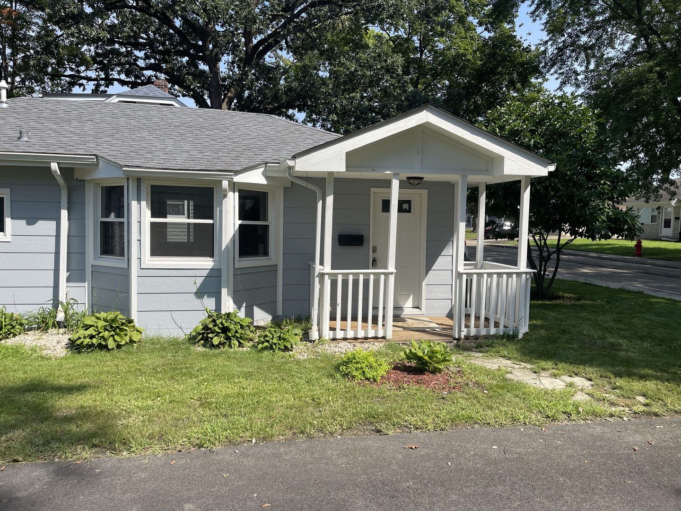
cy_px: 256
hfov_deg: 69.4
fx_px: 492
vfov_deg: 54.9
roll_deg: -1.0
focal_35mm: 25
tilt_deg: -4.6
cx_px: 340
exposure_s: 1/2545
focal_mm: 5.1
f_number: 1.6
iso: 32
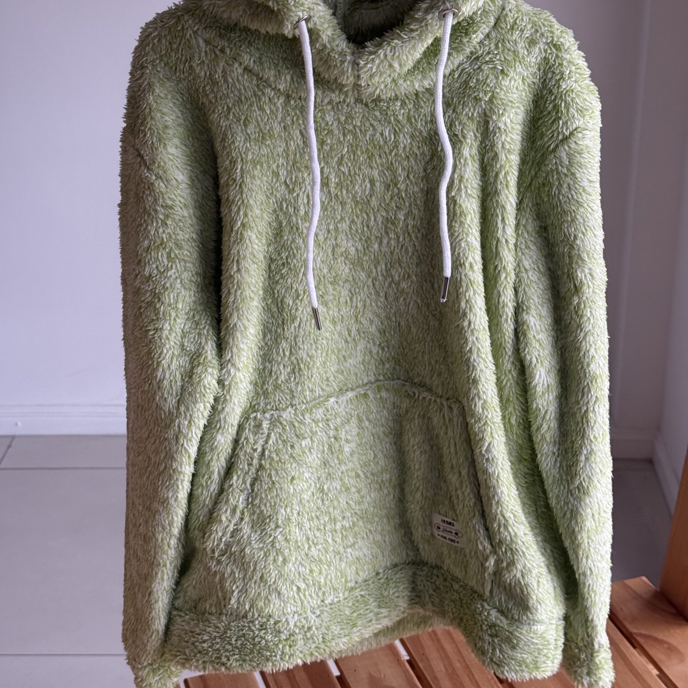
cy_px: 278
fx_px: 1282
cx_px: 342
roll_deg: +0.7
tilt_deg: -22.0
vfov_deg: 30.0
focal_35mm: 57
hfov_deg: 30.0
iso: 125
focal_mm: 6.76
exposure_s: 1/203
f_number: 1.78
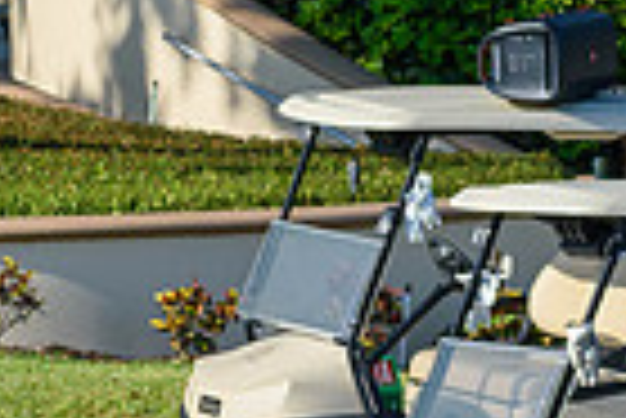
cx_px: 1302
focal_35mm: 438
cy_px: 537
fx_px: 7624
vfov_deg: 3.1
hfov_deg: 4.6
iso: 200
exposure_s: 1/800
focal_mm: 70
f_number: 7.1
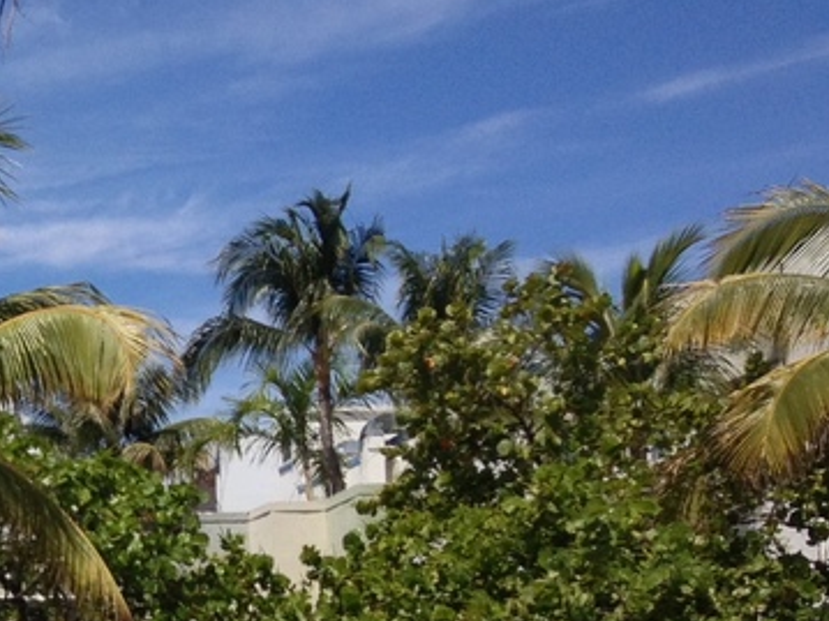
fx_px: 2801
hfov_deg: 15.1
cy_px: 660
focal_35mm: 117
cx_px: -538
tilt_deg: +1.2
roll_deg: +0.7
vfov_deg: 12.5
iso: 50
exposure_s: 1/1842
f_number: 2.4
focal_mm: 4.28
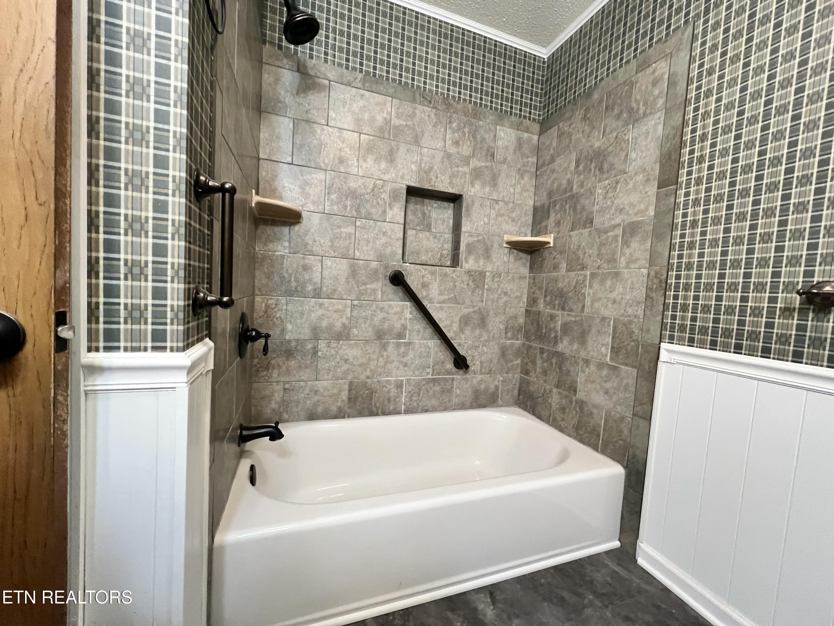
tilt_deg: -2.9
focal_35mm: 13
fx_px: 313
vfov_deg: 89.9
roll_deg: -3.5
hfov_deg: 106.2
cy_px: 313
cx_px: 417
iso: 640
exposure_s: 1/60
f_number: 1.8
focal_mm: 1.57
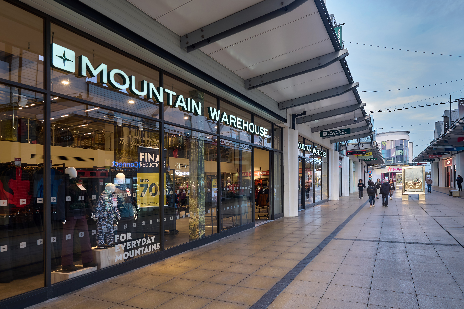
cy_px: 154
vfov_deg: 61.9
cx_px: 232
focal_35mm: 20
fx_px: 258
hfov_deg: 84.0
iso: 50
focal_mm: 20
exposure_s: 1/4
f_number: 16
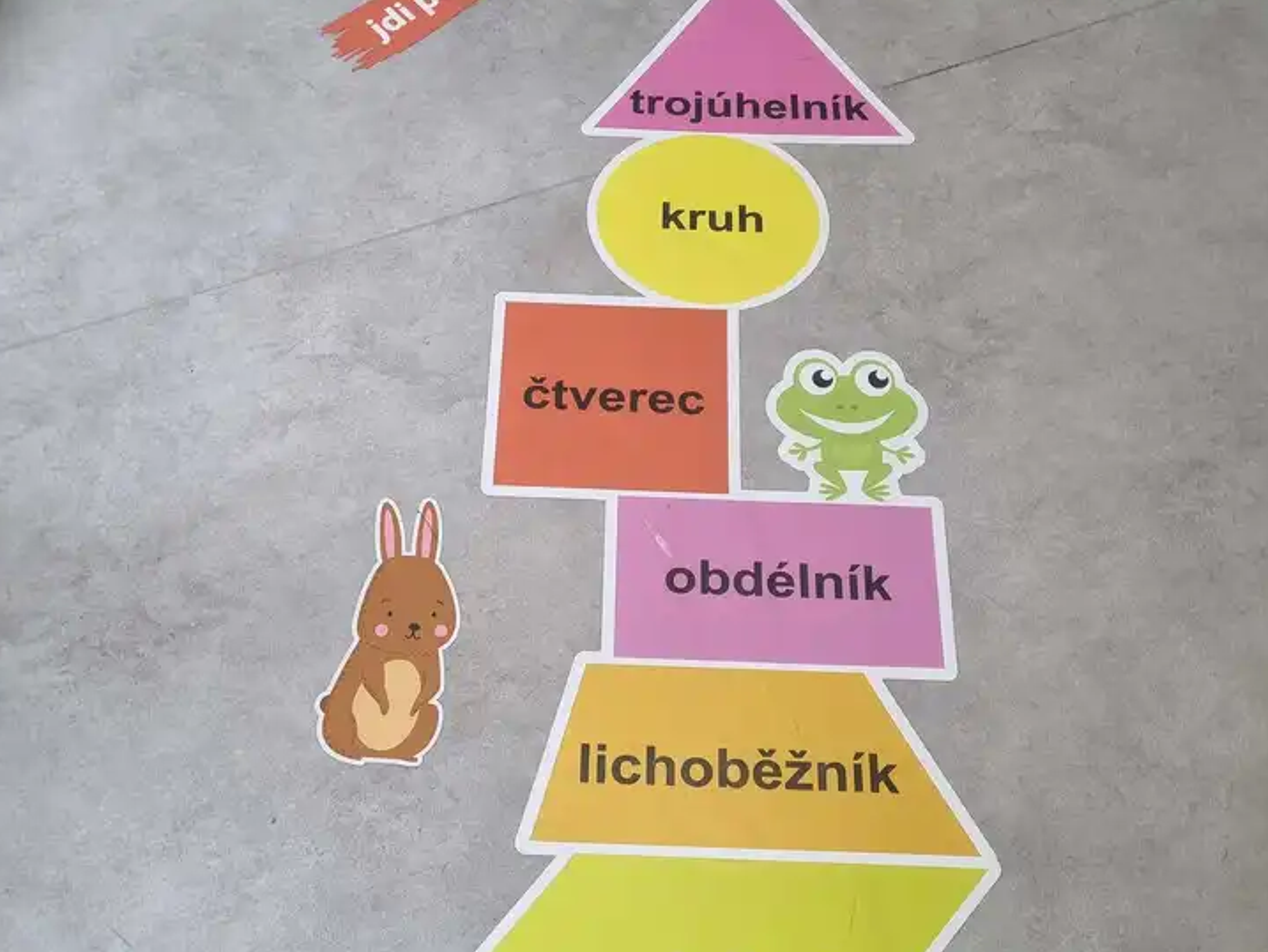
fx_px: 1062
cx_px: 600
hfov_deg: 61.6
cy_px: 501
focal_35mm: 29
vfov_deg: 48.2
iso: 50
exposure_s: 1/100
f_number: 1.8
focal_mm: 5.4
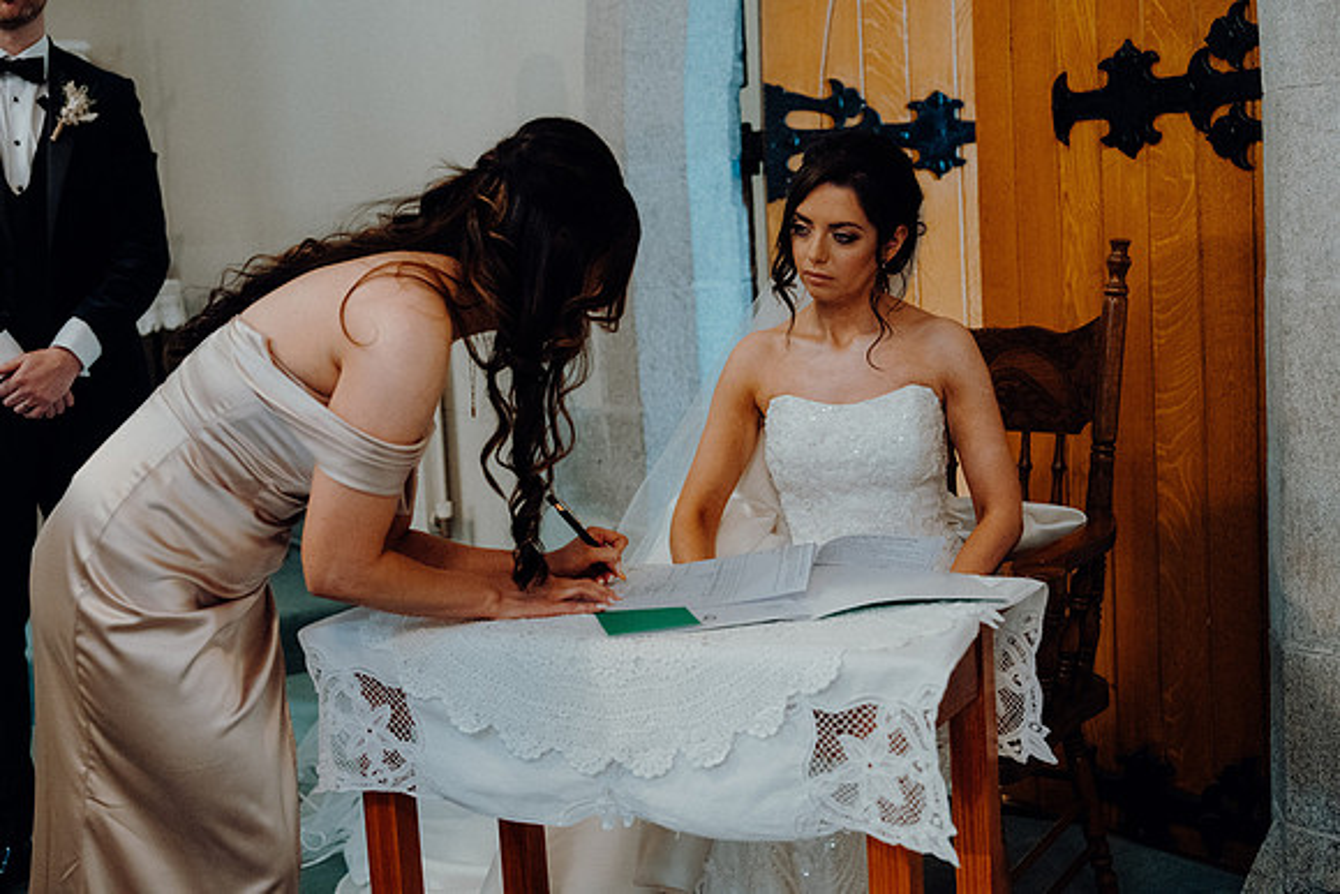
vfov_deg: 28.7
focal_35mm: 47
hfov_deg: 41.9
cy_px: 447
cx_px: 670
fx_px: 1750
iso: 5000
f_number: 3.5
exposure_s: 1/160
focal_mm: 47
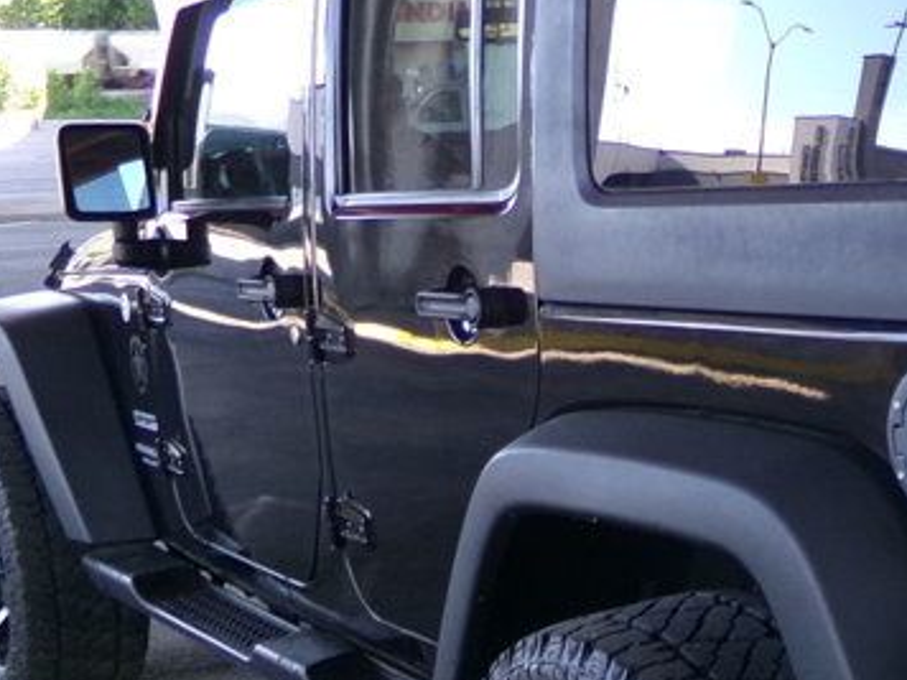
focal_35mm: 69
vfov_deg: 21.2
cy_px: 476
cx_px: 968
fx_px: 1808
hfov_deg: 26.2
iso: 163
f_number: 3.7
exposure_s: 1/60
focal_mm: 4.3
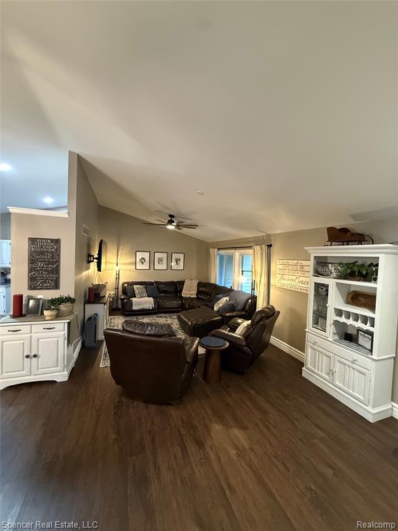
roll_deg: -2.2
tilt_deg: -1.0
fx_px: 215
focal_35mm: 14
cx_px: 199
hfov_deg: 85.7
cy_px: 266
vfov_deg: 102.1
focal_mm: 2.22
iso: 1000
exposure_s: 1/60
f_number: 2.2
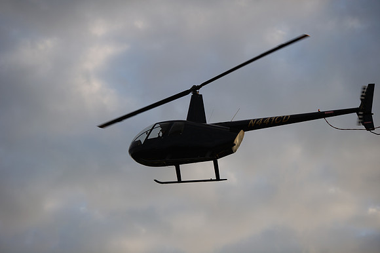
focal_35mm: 125
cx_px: 190
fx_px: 1319
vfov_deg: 11.0
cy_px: 126
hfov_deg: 16.4
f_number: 2.8
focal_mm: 125
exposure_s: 1/1250
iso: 200
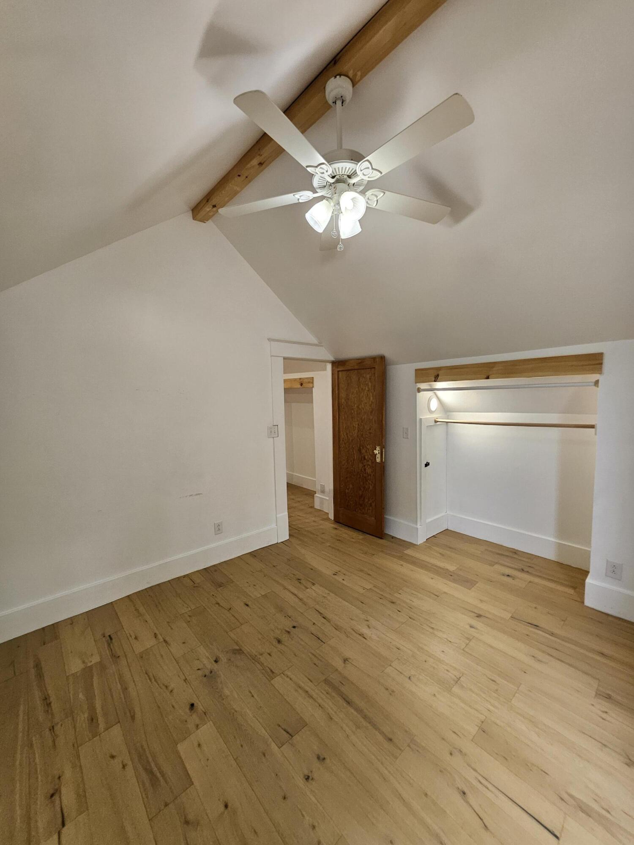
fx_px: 317
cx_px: 317
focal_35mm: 13
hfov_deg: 89.9
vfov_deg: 106.2
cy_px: 422
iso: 80
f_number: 2.2
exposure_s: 1/60
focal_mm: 1.74
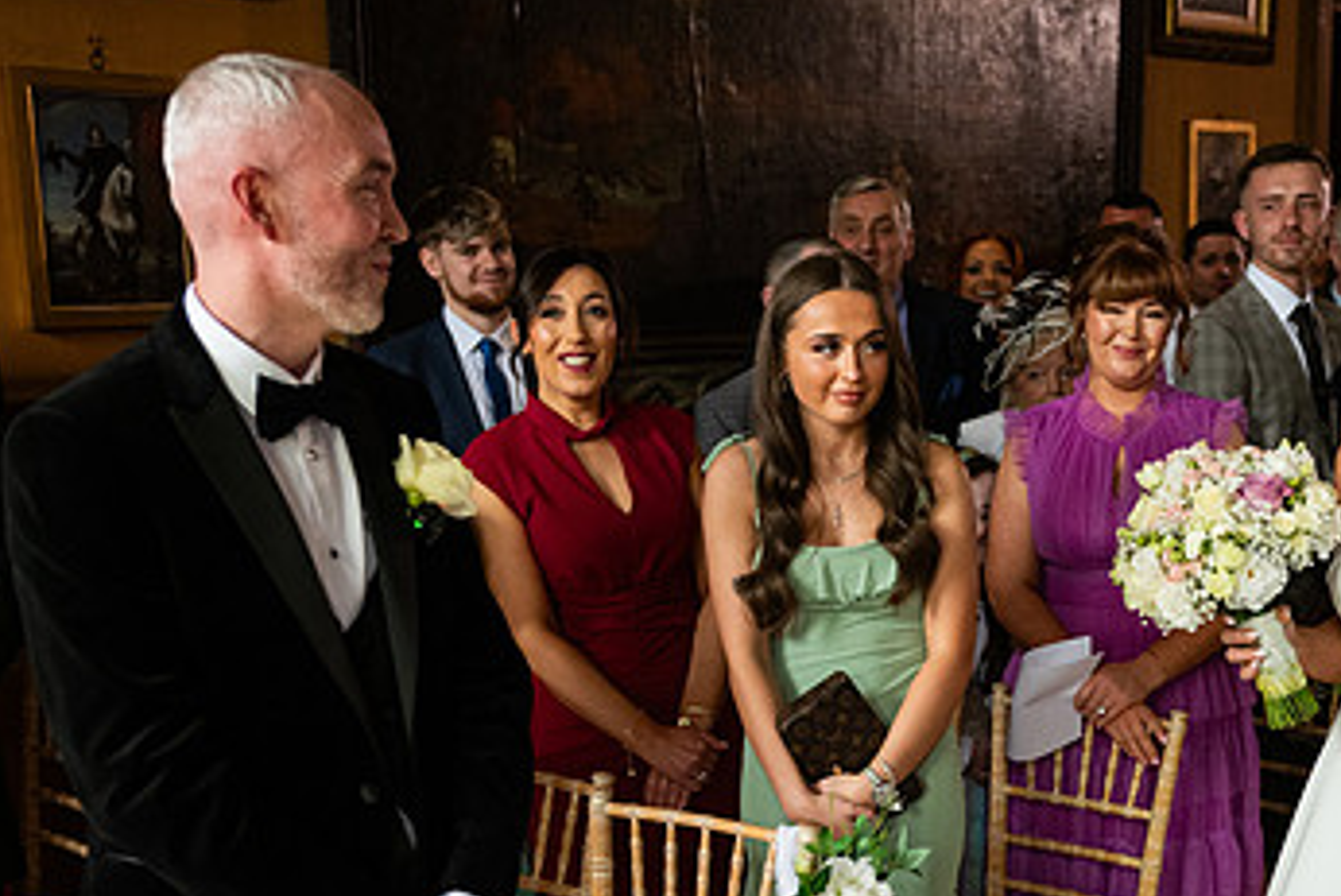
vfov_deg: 23.4
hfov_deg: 34.4
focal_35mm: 57
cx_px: 988
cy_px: 731
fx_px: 2124
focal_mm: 34
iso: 800
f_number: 3.5
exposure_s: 1/160
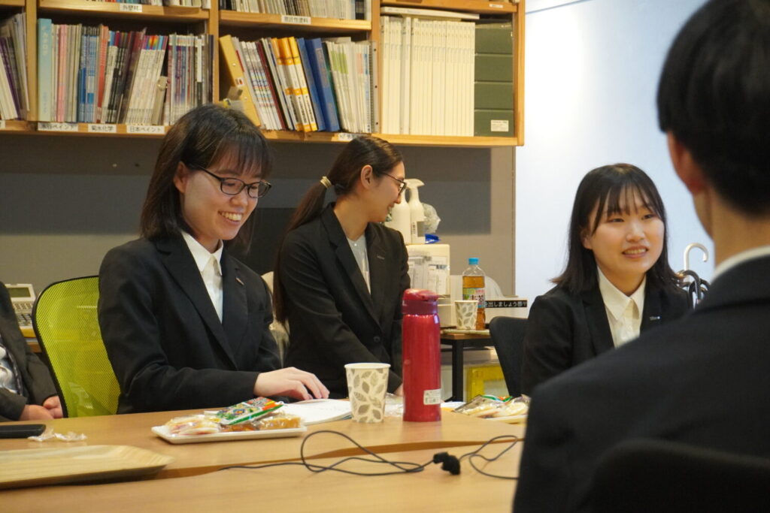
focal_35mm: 70
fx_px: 1508
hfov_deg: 28.6
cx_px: 385
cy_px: 256
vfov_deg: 19.3
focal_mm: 47
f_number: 5.6
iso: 6400
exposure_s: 1/125
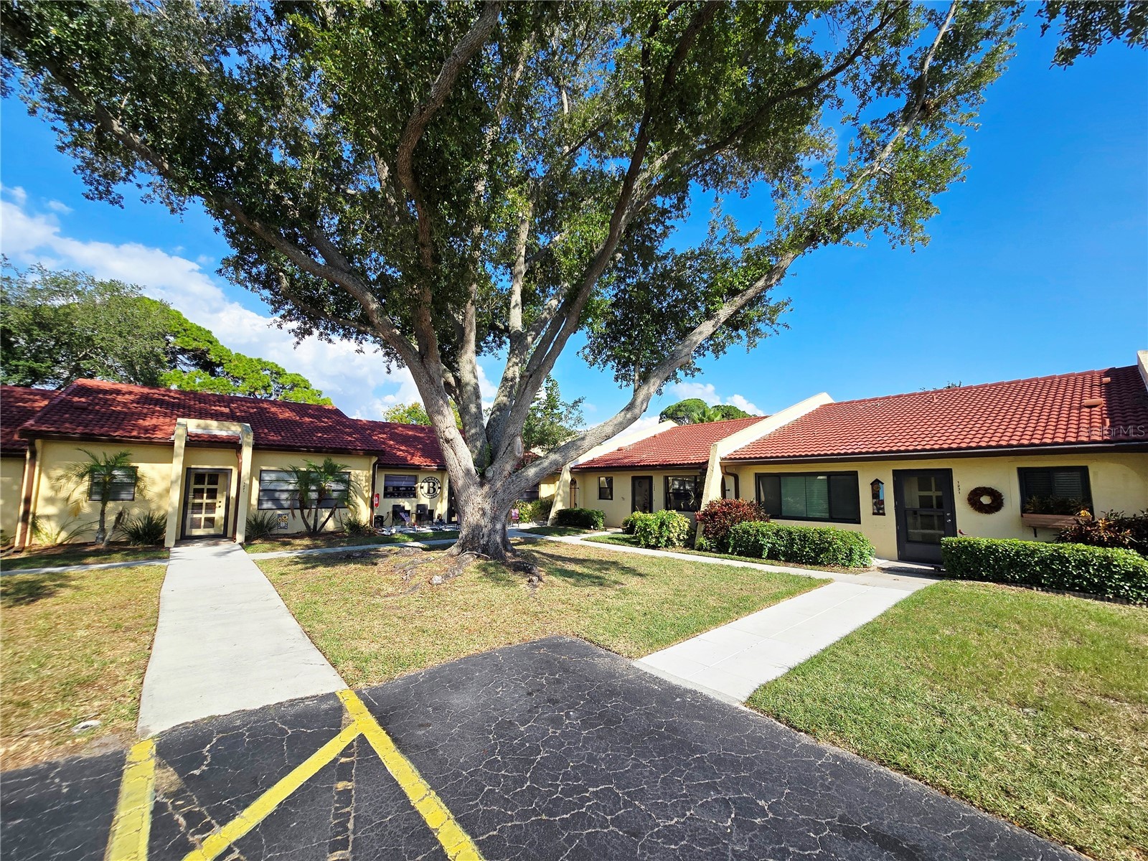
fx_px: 431
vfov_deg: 89.9
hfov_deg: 106.2
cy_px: 430
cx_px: 574
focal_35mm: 13
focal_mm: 2.2
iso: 50
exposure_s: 1/2000
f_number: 2.2
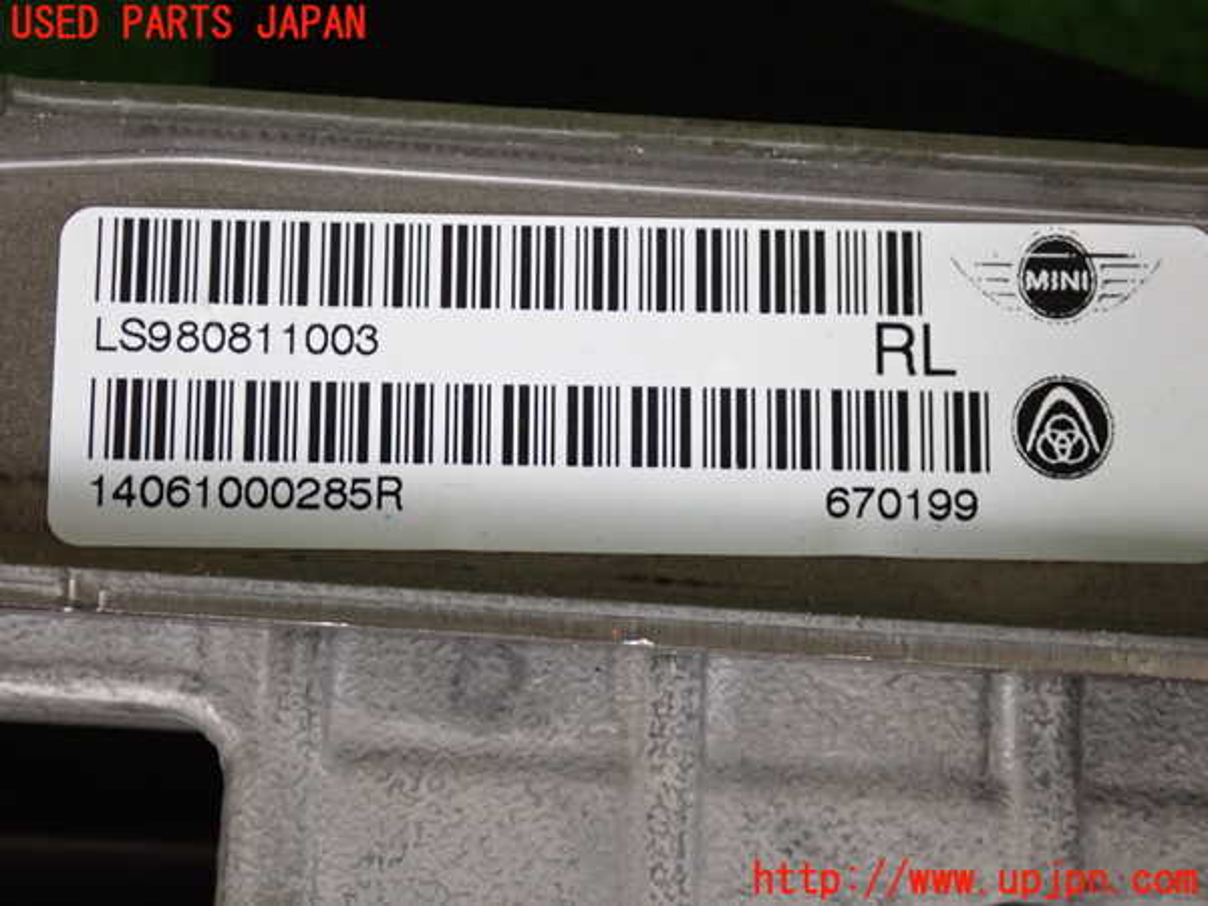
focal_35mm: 88
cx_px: 604
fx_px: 3071
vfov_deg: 16.8
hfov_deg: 22.3
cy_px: 453
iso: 400
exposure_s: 1/80
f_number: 4.5
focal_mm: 15.66
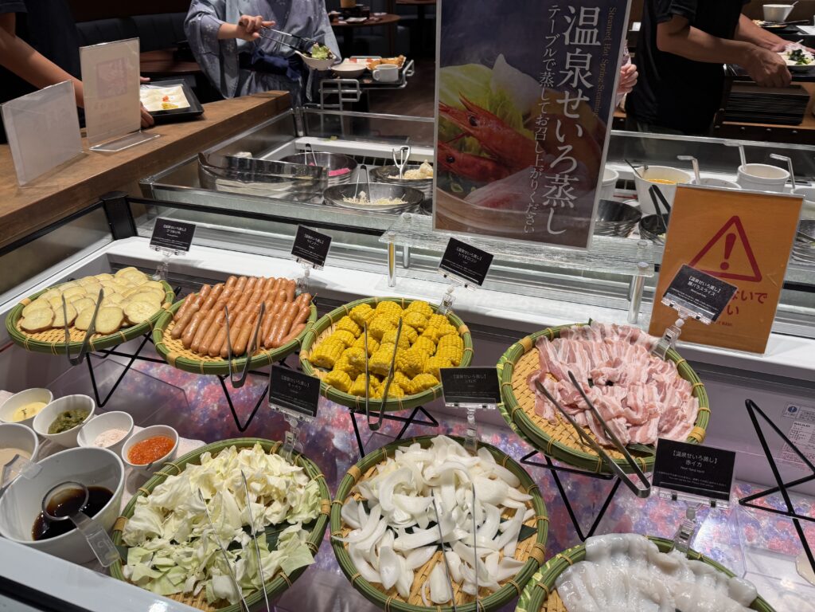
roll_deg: -0.2
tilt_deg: -32.3
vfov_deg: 56.8
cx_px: 408
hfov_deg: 71.6
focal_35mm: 24
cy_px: 306
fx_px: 565
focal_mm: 6.76
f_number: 1.78
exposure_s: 1/100
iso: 64
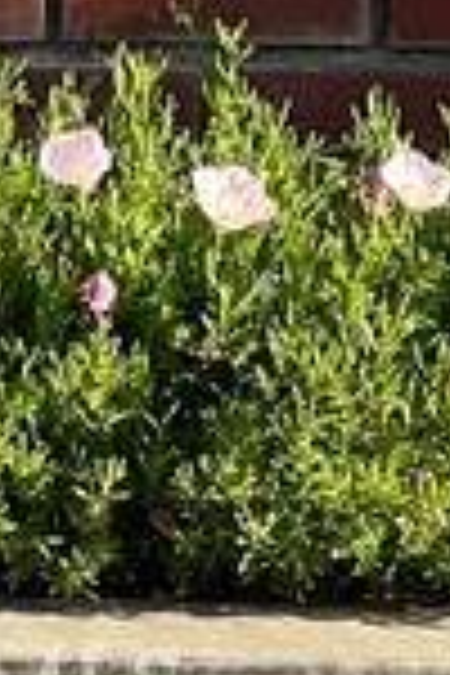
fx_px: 10274
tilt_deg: +0.9
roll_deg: -1.1
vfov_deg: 3.6
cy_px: -1548
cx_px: -616
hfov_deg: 2.5
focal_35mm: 548
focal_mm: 9
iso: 32
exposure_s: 1/494
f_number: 2.8
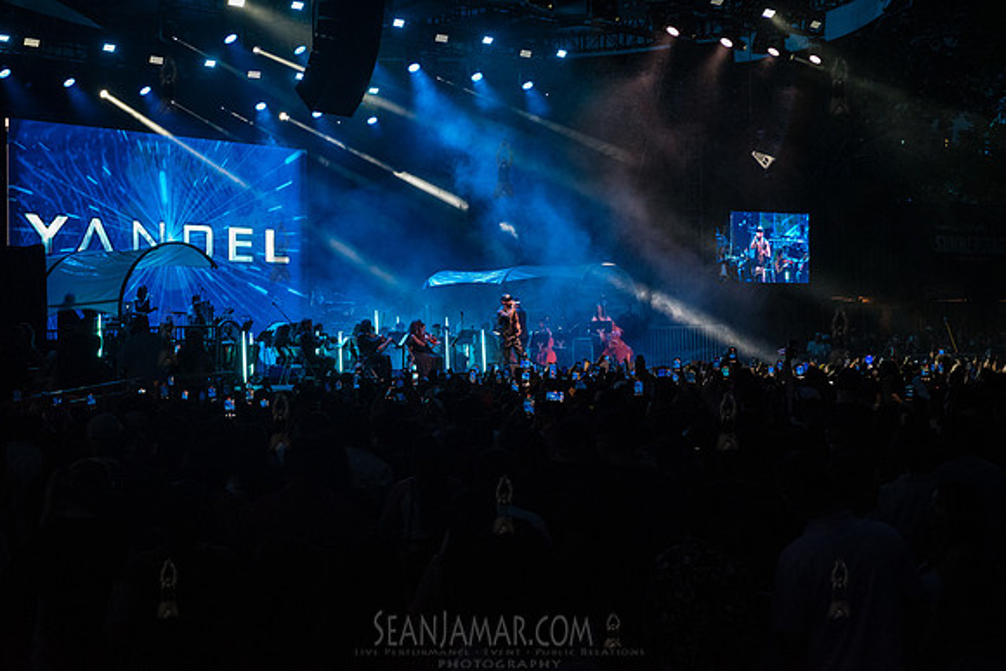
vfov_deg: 21.9
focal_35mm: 62
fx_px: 1736
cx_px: 503
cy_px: 336
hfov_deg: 32.3
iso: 5000
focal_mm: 62
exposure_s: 1/400
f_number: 4
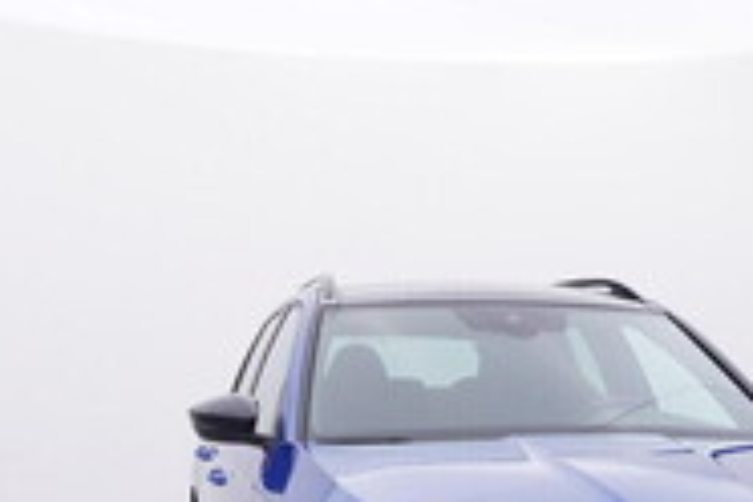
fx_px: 1390
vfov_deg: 19.4
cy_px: 593
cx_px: 455
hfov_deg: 30.2
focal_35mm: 66
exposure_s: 1/80
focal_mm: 15
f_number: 5
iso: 200
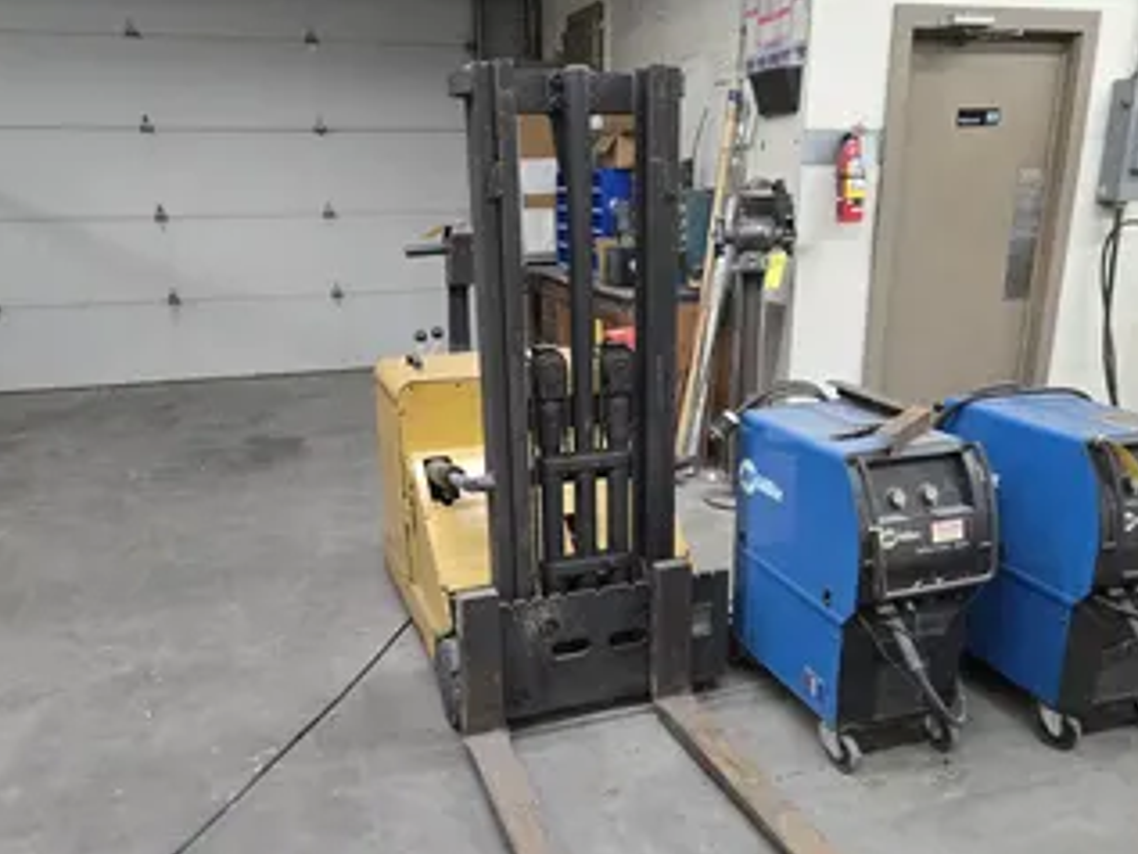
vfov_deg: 47.8
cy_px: 535
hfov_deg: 61.6
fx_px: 954
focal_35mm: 29
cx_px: 585
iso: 500
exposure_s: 1/120
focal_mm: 5.4
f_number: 1.8
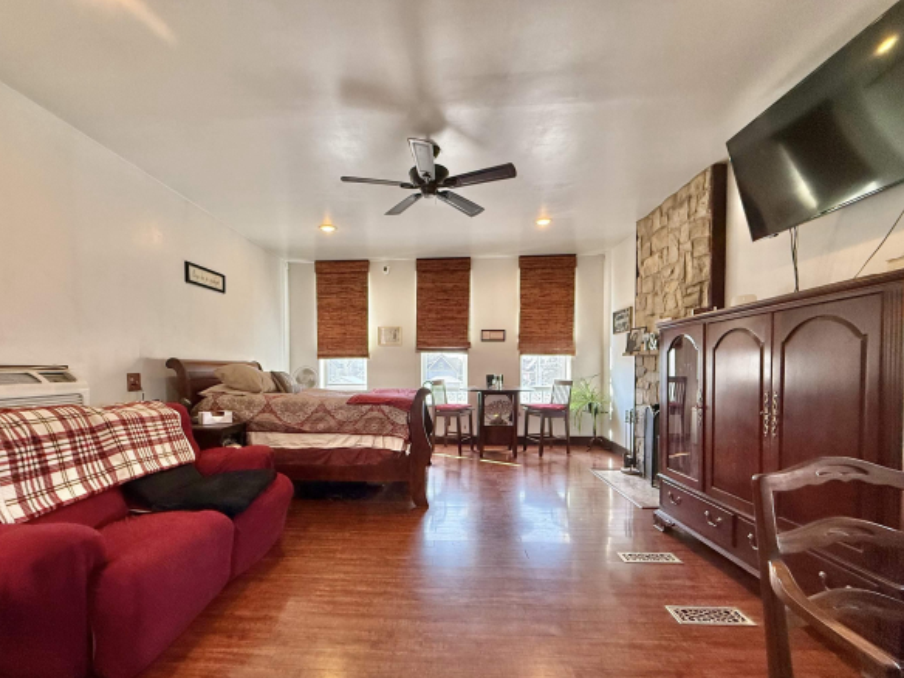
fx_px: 418
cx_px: 426
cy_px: 384
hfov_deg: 94.4
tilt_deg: +1.3
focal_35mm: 16
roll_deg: -0.1
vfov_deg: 77.7
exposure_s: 1/120
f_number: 2.2
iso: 250
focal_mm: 2.22
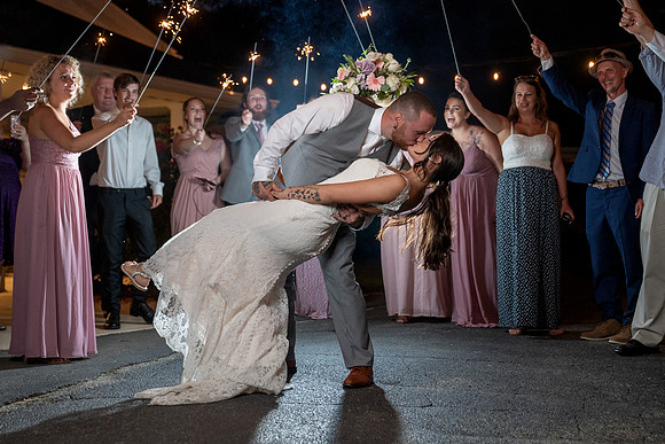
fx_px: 887
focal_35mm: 48
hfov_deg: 41.1
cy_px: 222
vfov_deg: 28.1
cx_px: 332
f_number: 2.8
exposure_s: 1/200
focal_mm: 48
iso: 2000
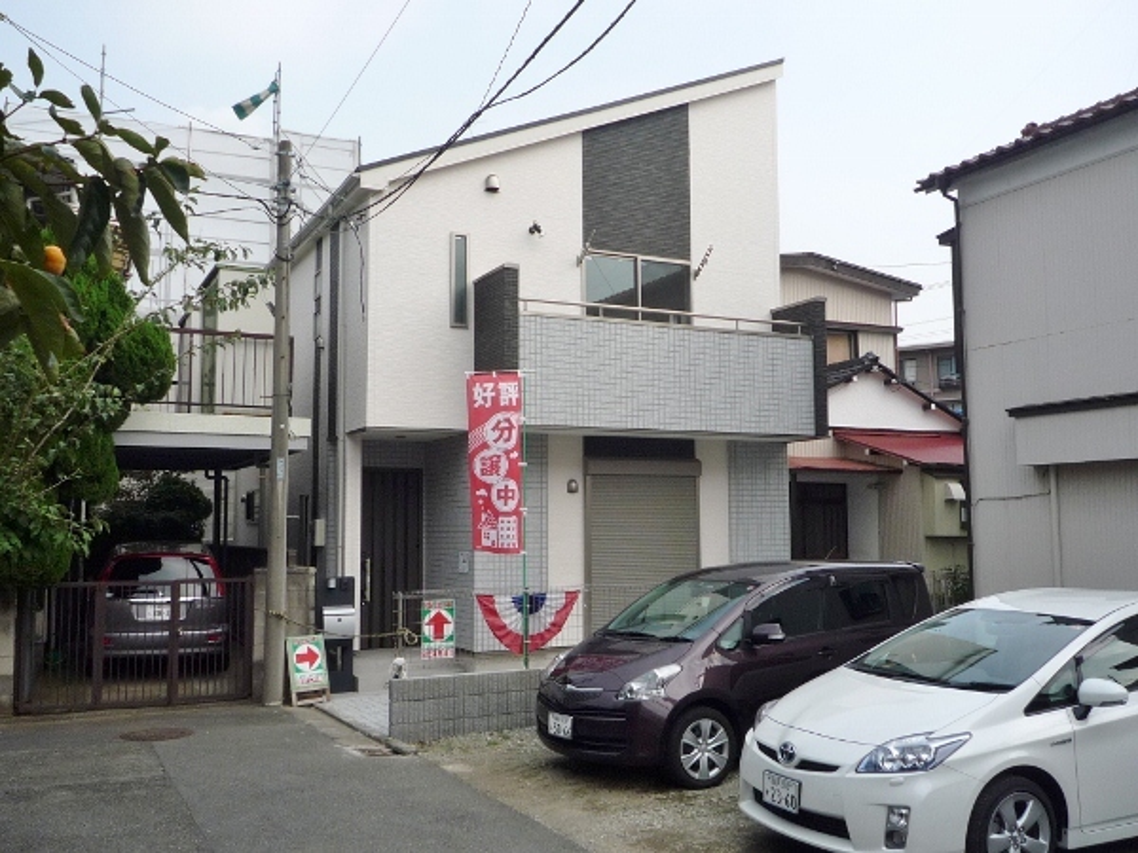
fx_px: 1085
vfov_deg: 42.9
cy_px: 426
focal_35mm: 33
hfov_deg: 55.4
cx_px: 569
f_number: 3.5
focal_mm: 4.4
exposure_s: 1/500
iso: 100
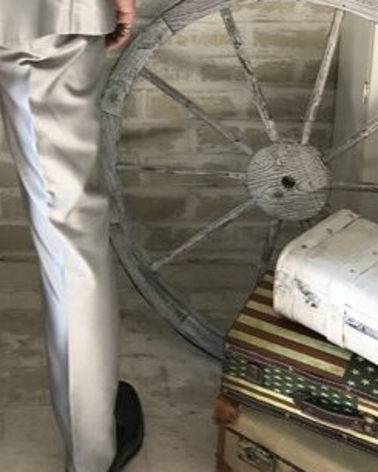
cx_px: 2
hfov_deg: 22.0
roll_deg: -0.2
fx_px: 936
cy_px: -43
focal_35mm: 67
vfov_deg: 26.2
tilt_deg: -13.2
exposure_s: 1/98
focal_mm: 3.99
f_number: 1.8
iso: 20
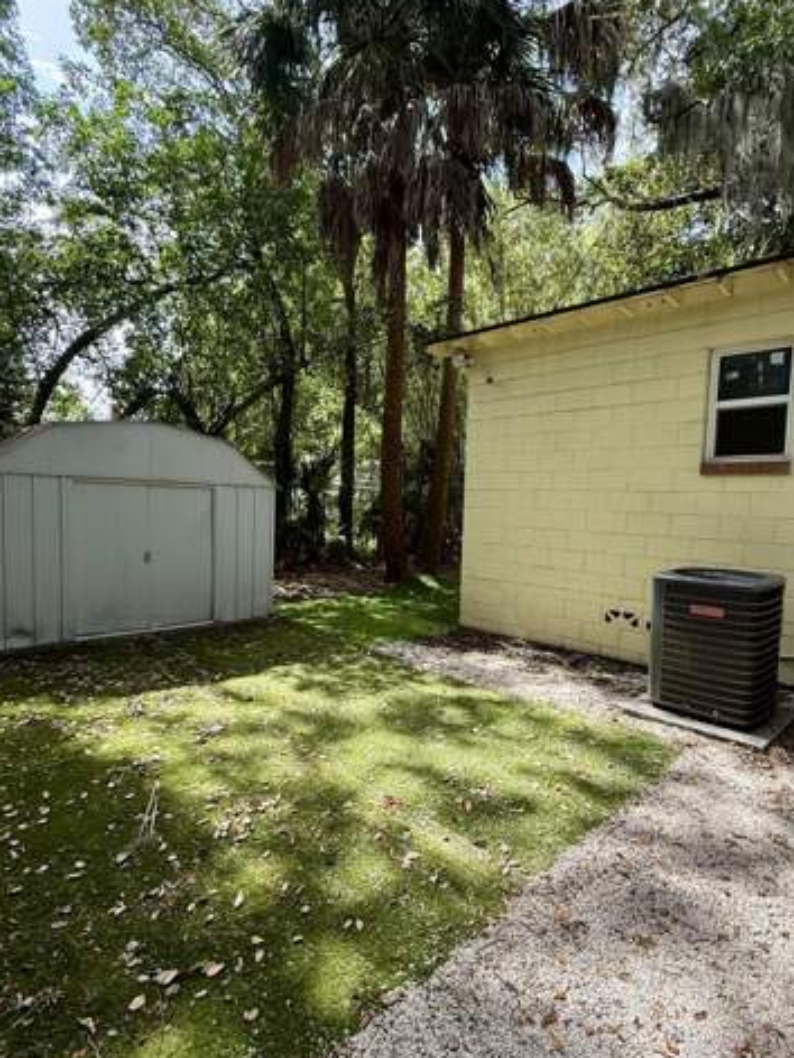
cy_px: 547
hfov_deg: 68.7
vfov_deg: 84.6
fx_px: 581
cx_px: 410
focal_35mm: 19
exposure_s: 1/257
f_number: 2.2
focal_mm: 2.22
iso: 50
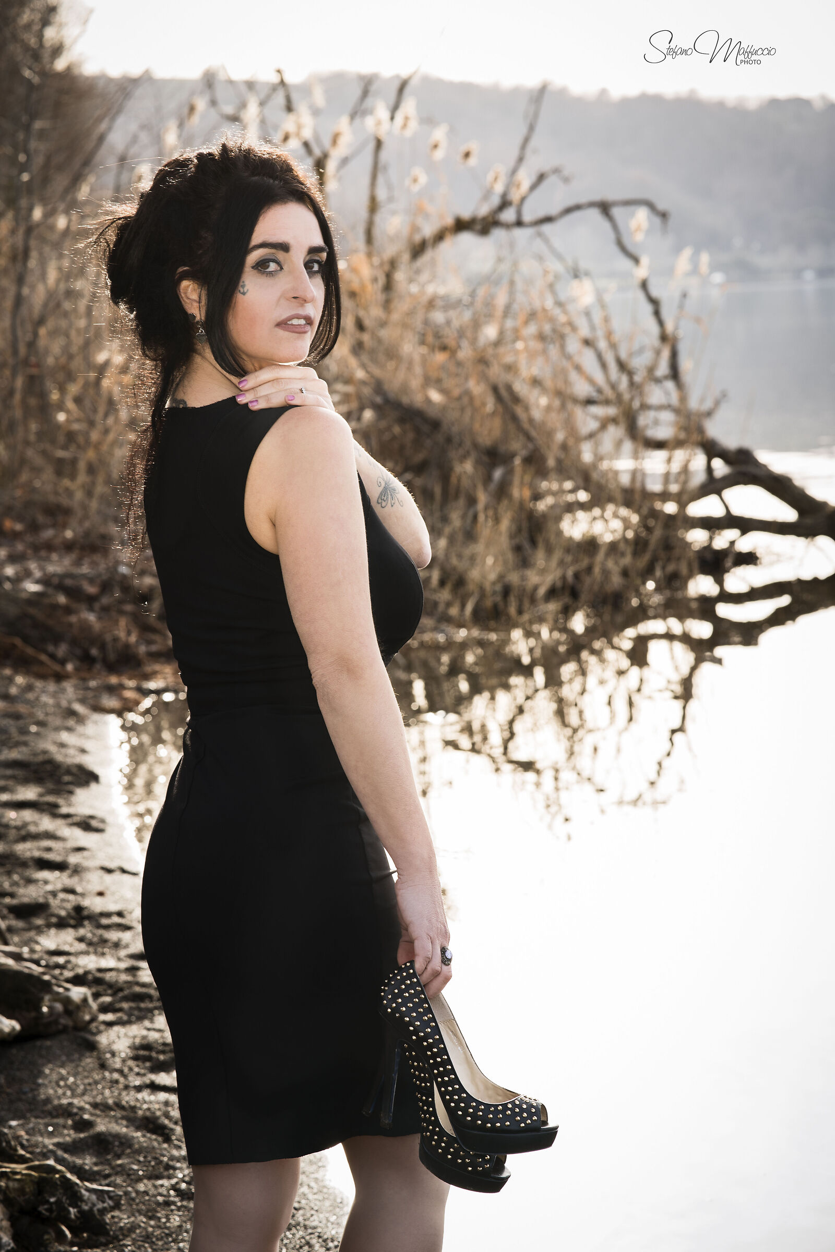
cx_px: 418
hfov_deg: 16.1
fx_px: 2957
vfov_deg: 23.9
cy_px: 626
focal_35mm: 85
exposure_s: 1/40
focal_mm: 85
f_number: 7.1
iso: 100
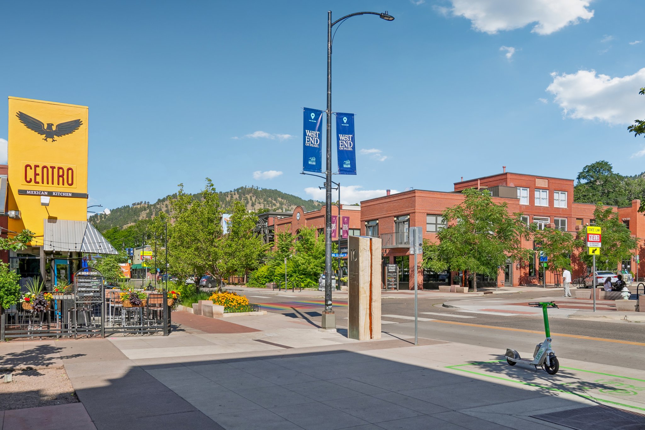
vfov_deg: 43.6
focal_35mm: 30
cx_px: 322
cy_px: 215
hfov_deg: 61.9
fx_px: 537
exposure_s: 1/350
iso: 100
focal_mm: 20
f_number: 8
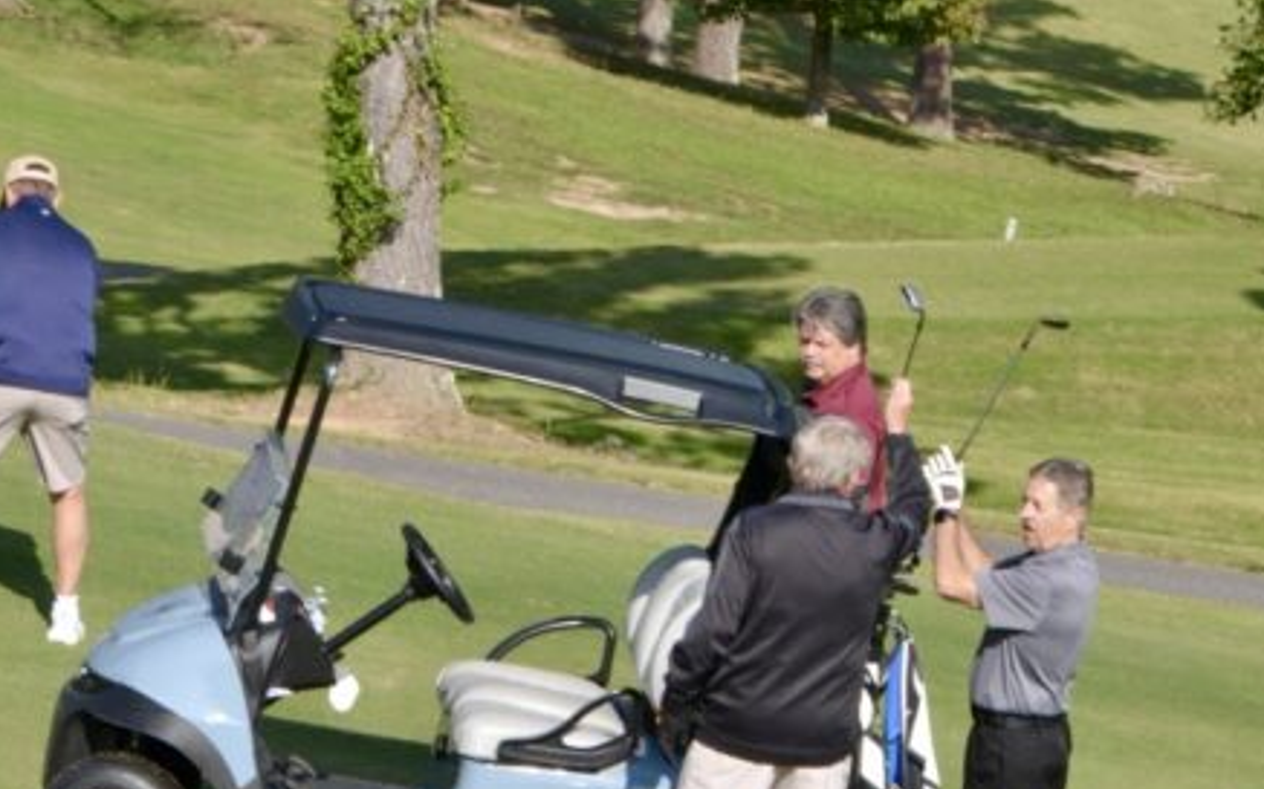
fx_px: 7956
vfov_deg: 5.7
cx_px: 359
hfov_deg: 9.1
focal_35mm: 231
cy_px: 506
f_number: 22
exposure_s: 1/200
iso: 500
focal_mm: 86
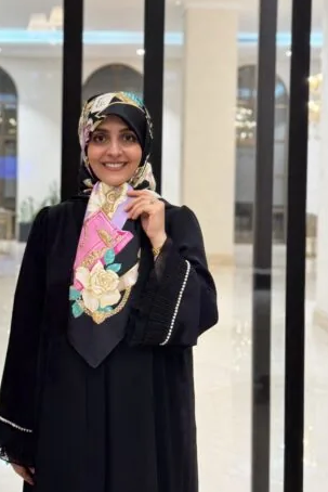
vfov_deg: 31.8
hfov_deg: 21.5
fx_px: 860
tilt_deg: -1.5
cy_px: 193
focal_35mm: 63
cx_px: 109
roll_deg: -0.9
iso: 80
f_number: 1.78
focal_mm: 6.76
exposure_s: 1/50
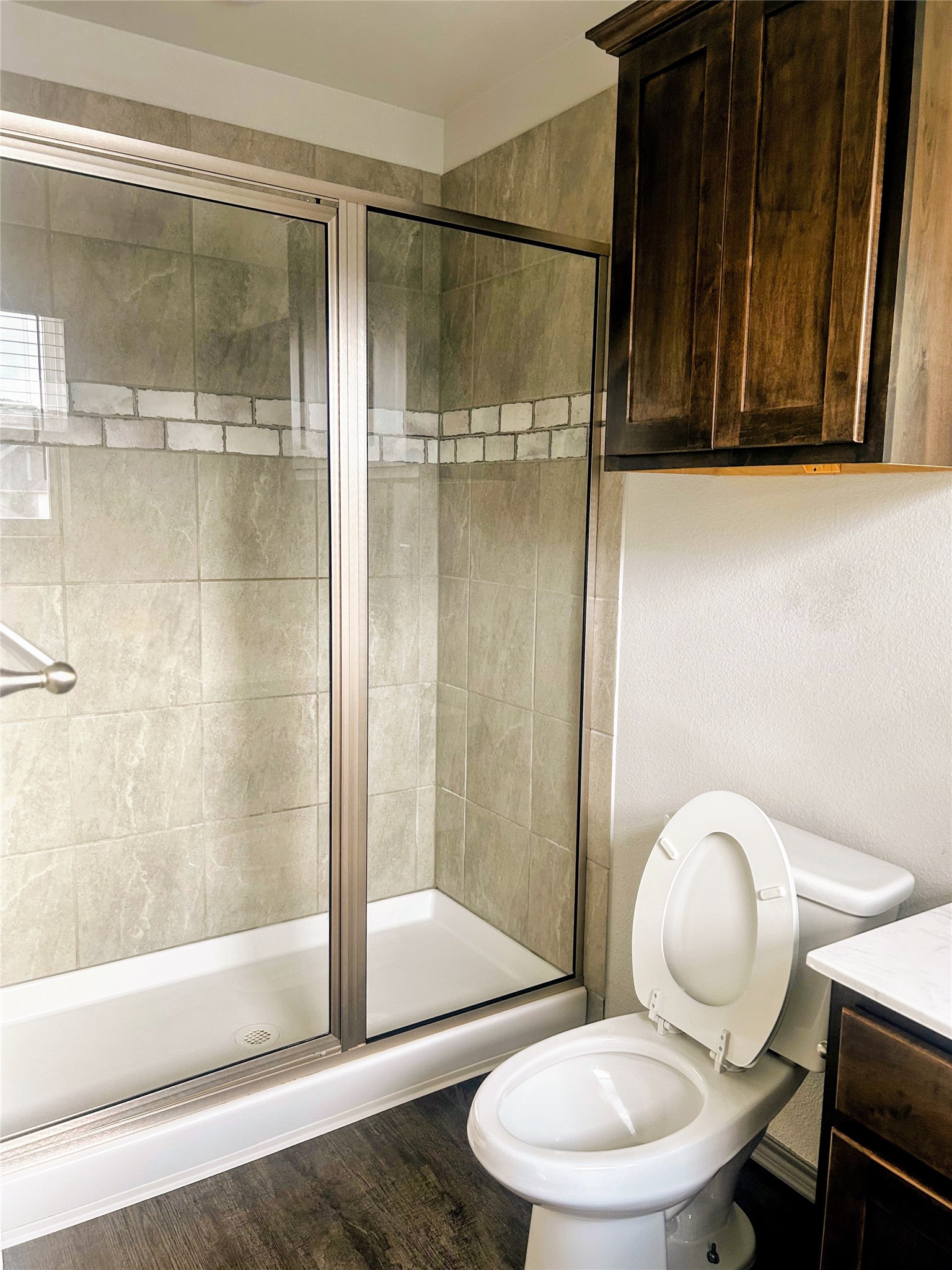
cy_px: 635
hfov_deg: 53.1
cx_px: 476
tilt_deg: -7.3
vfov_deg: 67.3
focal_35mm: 26
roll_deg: -2.0
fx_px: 953
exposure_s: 1/92
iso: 125
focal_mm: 5.7
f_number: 1.5
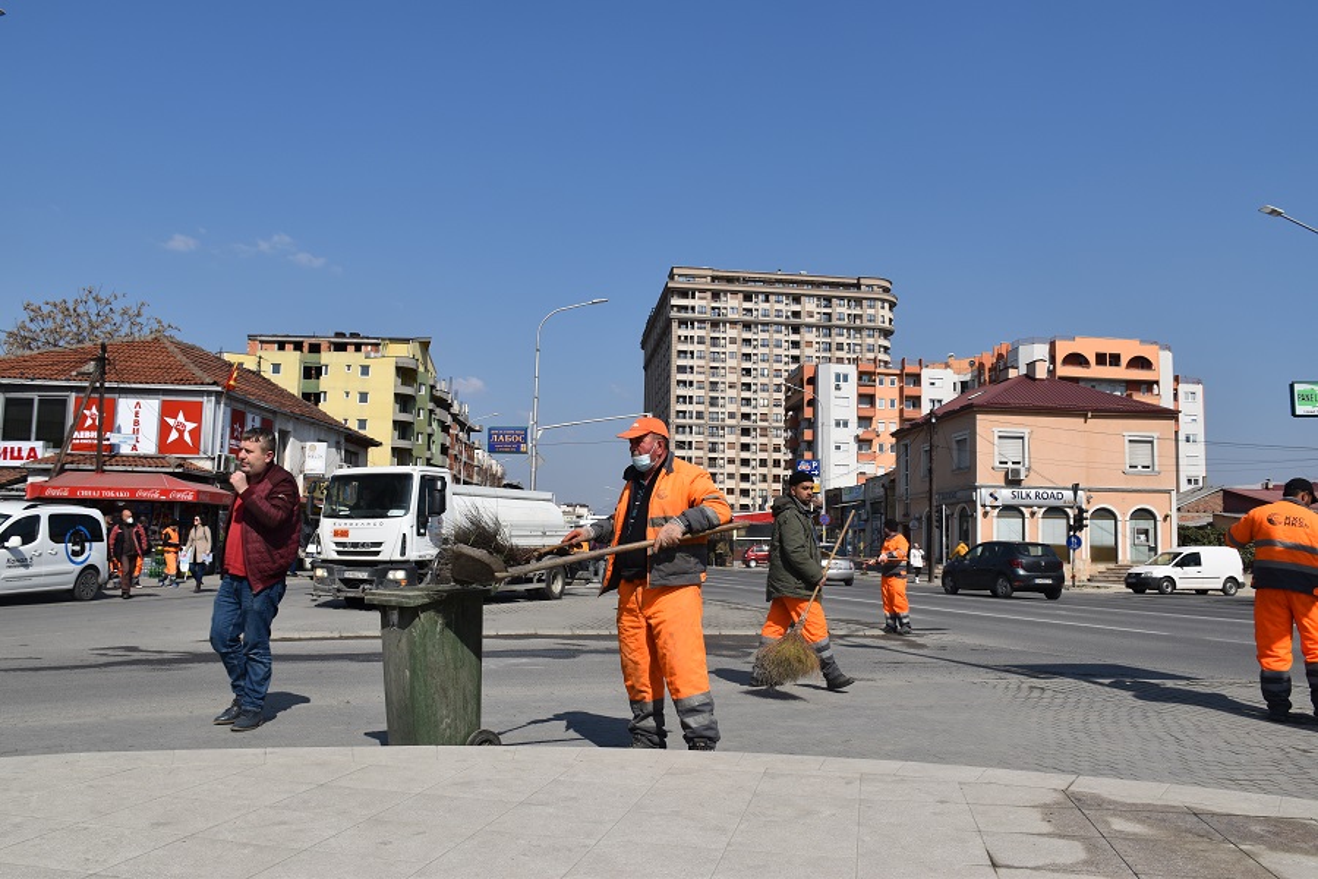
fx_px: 988
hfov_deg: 67.4
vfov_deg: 47.9
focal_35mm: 27
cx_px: 659
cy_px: 440
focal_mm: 18
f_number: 10
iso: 100
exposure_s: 1/400
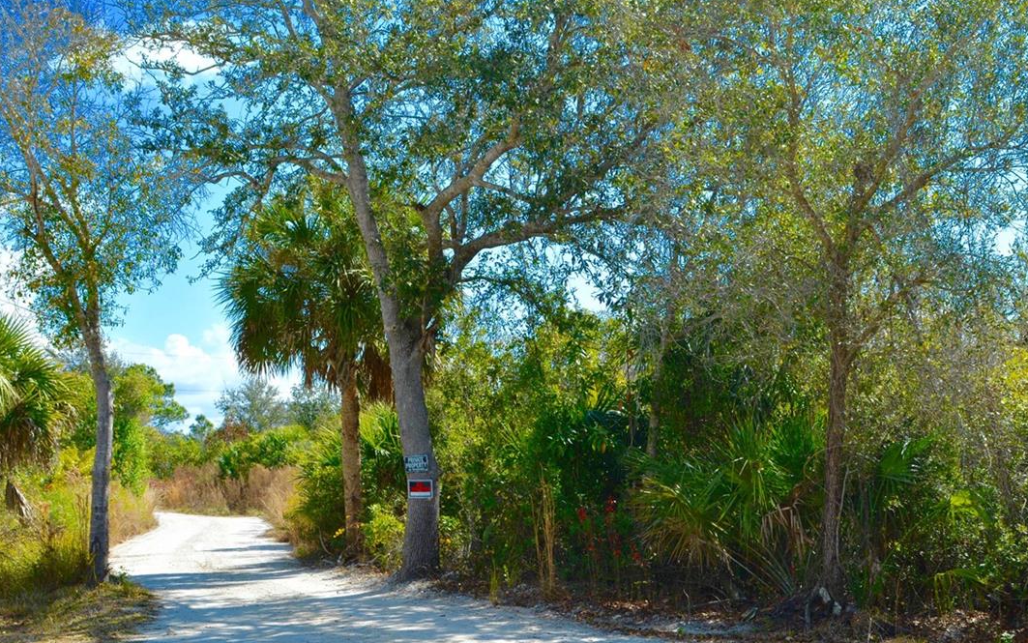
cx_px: 536
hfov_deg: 43.5
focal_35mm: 46
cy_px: 431
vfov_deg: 27.8
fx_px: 1289
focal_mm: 20
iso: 100
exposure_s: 1/320
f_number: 9
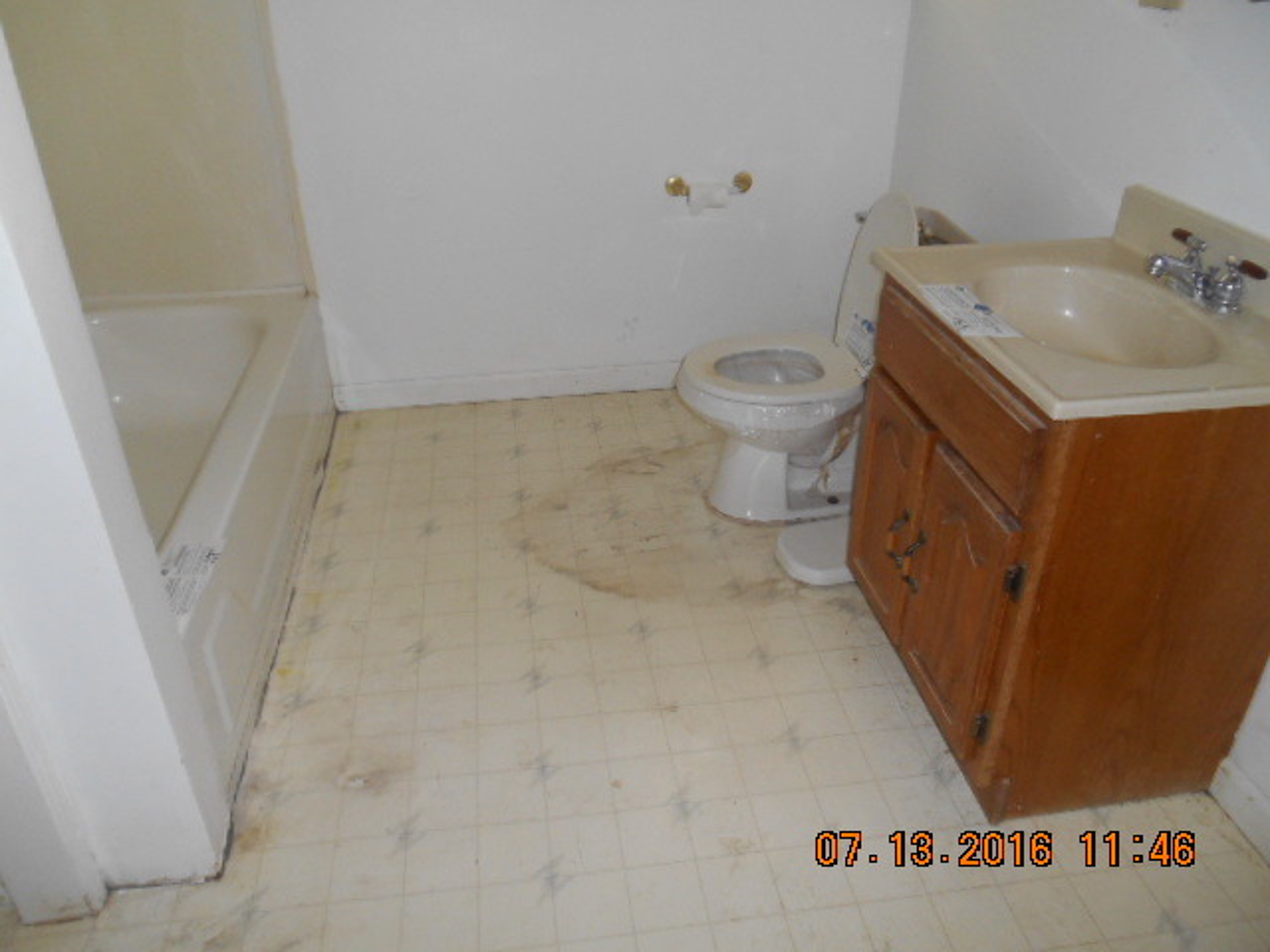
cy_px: 476
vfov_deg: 53.1
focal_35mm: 26
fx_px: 954
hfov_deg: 67.3
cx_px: 635
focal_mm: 4.7
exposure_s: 1/25
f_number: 3.4
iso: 200
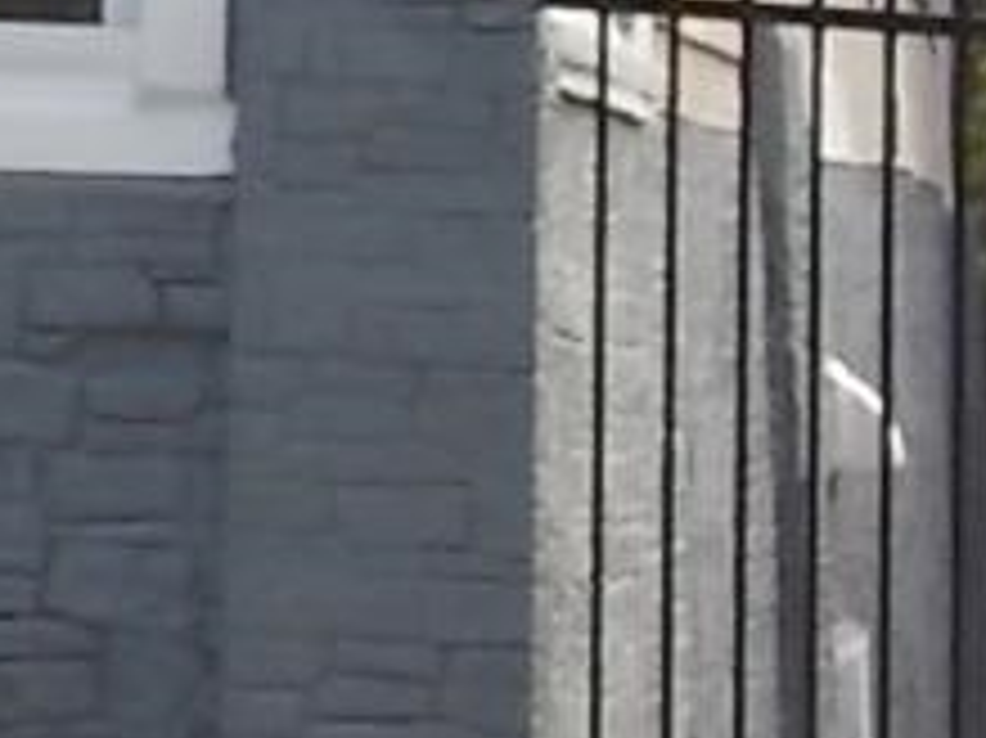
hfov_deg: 4.4
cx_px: -2400
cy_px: -378
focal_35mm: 431
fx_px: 12270
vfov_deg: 3.4
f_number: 4
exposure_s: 1/160
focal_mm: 10.5
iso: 80
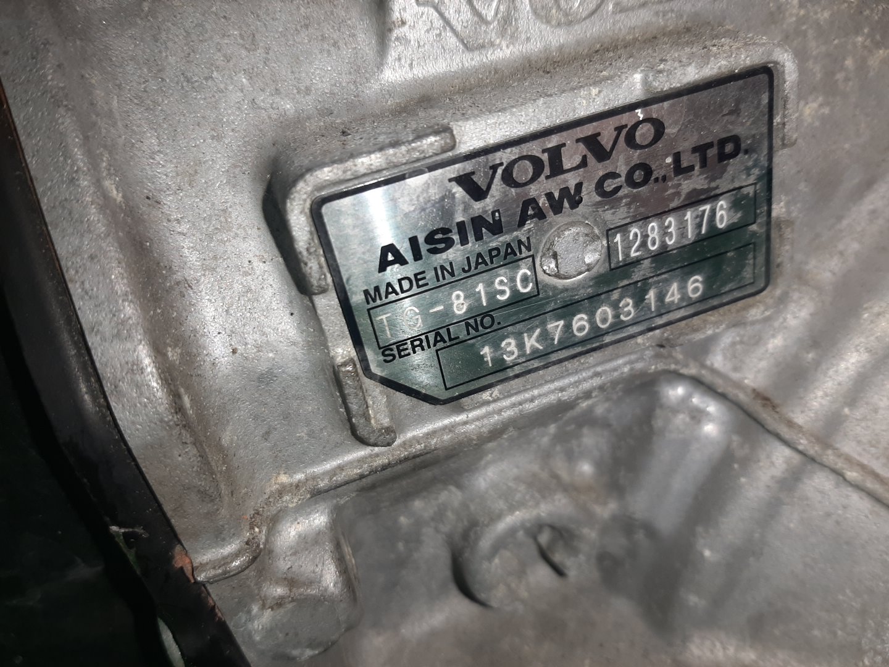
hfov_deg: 67.3
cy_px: 334
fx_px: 668
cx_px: 444
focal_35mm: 26
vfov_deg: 53.1
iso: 55
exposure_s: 1/100
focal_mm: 3.93
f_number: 1.7
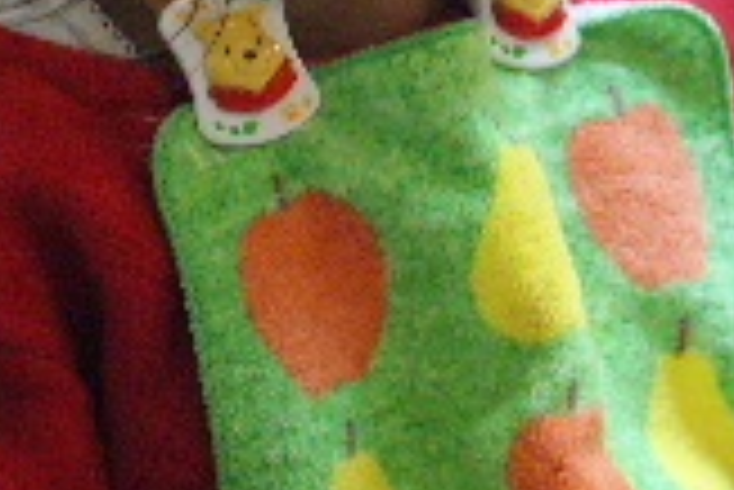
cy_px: -31
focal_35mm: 229
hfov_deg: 9.0
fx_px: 4673
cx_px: 552
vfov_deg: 6.0
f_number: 2.5
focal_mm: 50
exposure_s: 1/125
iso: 1600
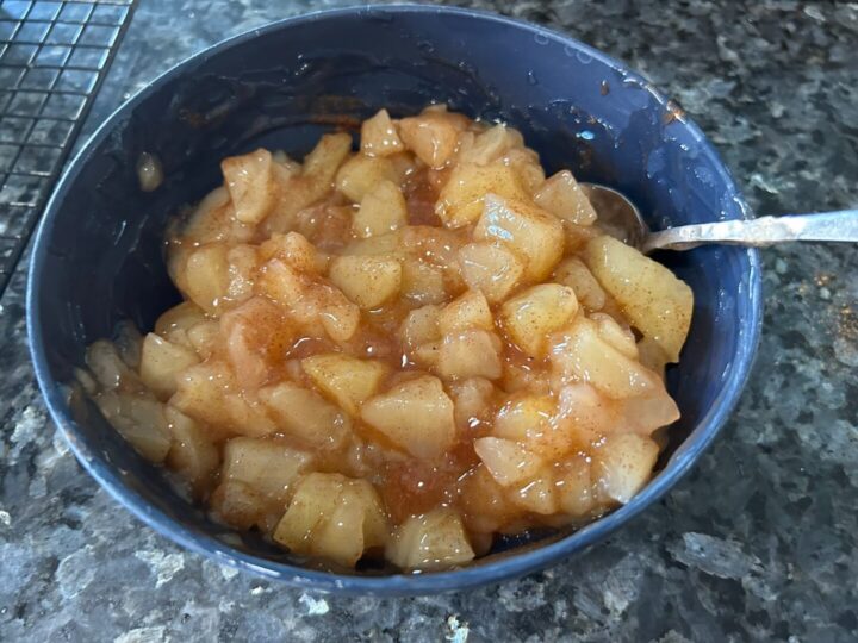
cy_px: 322
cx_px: 429
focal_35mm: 26
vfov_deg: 53.1
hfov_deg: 67.3
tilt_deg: -58.1
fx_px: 644
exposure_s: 1/40
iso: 500
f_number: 1.5
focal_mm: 5.7
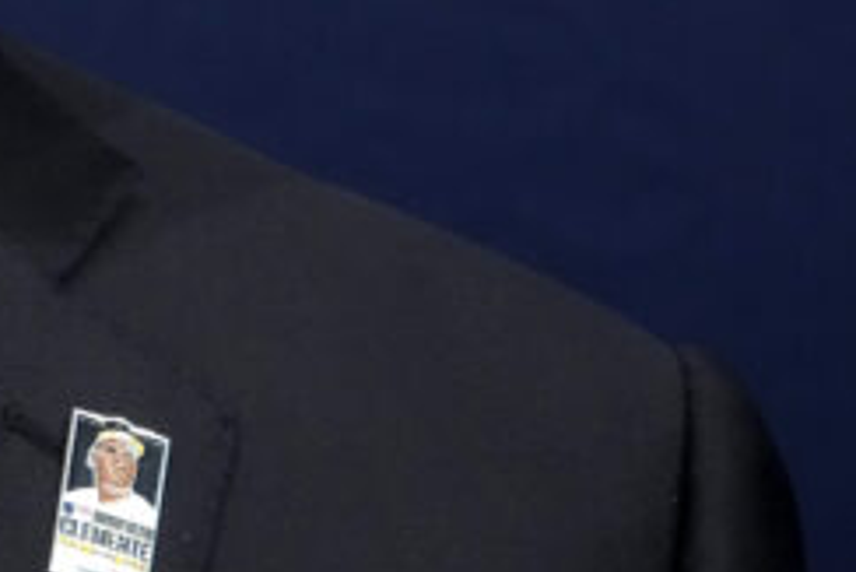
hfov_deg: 2.4
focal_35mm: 876
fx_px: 20841
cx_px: -221
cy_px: -518
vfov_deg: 1.6
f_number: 5.6
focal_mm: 209
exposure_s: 1/400
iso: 4000
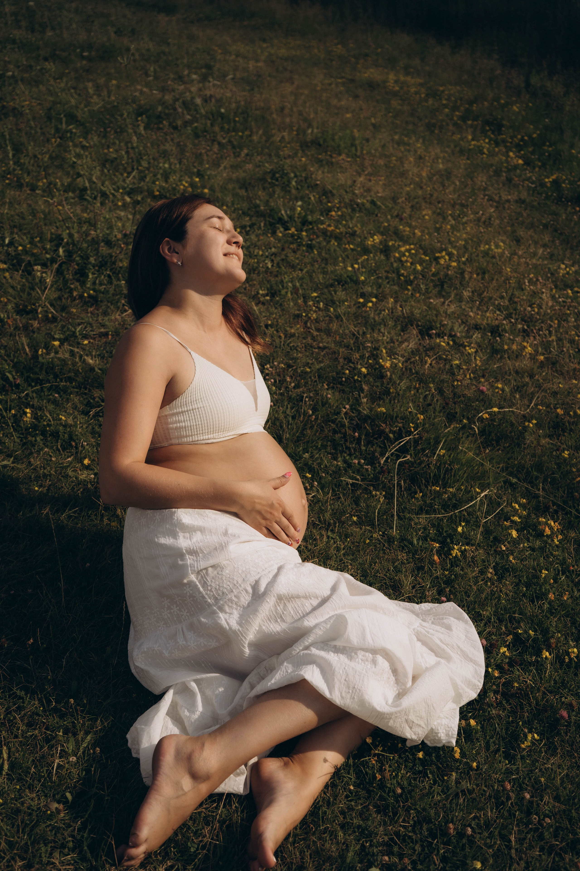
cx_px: 290
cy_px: 436
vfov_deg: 49.6
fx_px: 942
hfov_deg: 34.2
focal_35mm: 39
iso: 320
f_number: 5.6
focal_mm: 39
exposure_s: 1/800
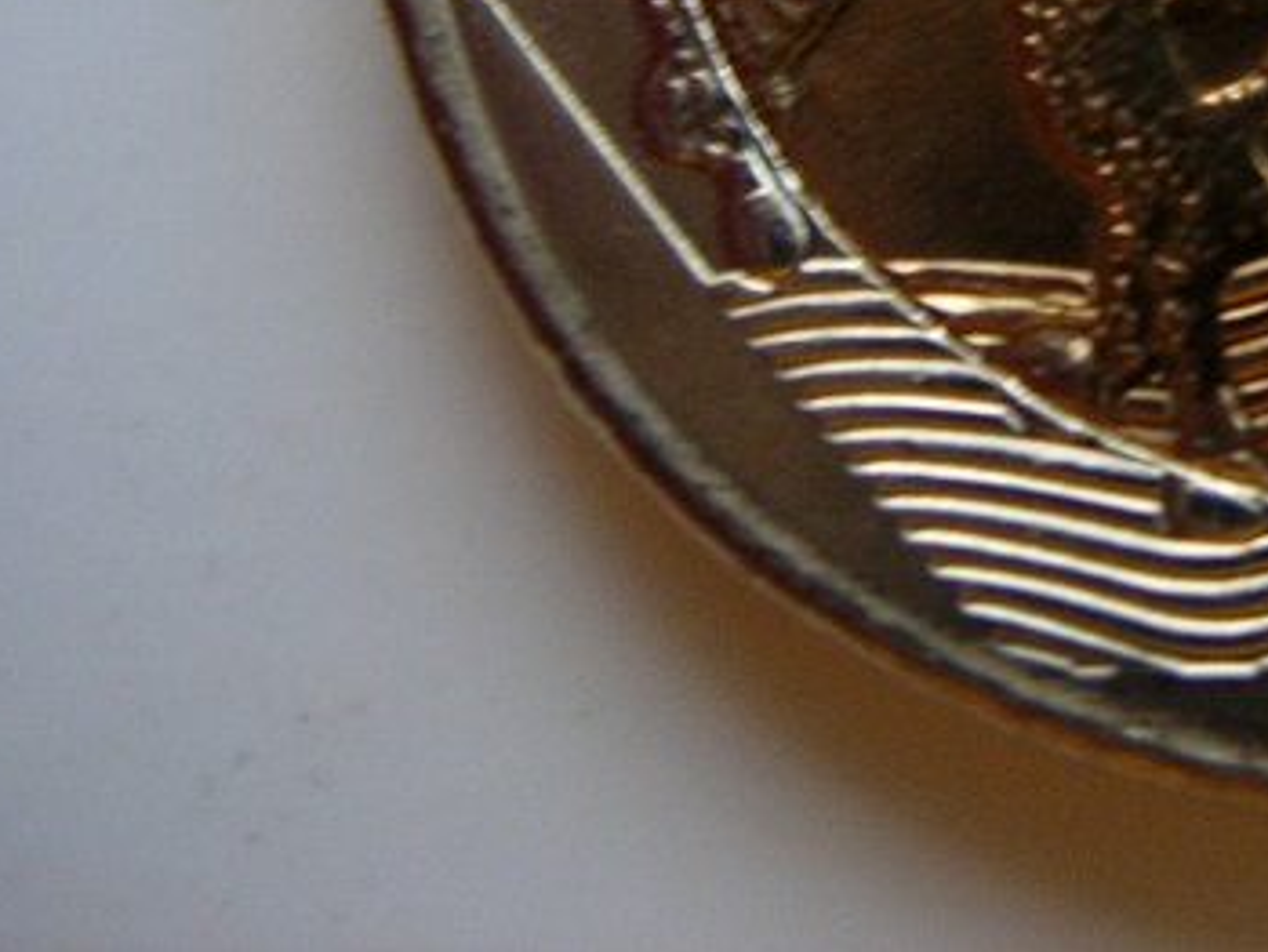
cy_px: -245
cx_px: 1330
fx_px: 3518
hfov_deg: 19.7
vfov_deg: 14.8
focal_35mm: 96
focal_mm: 7.8
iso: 163
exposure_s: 1/32
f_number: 2.8
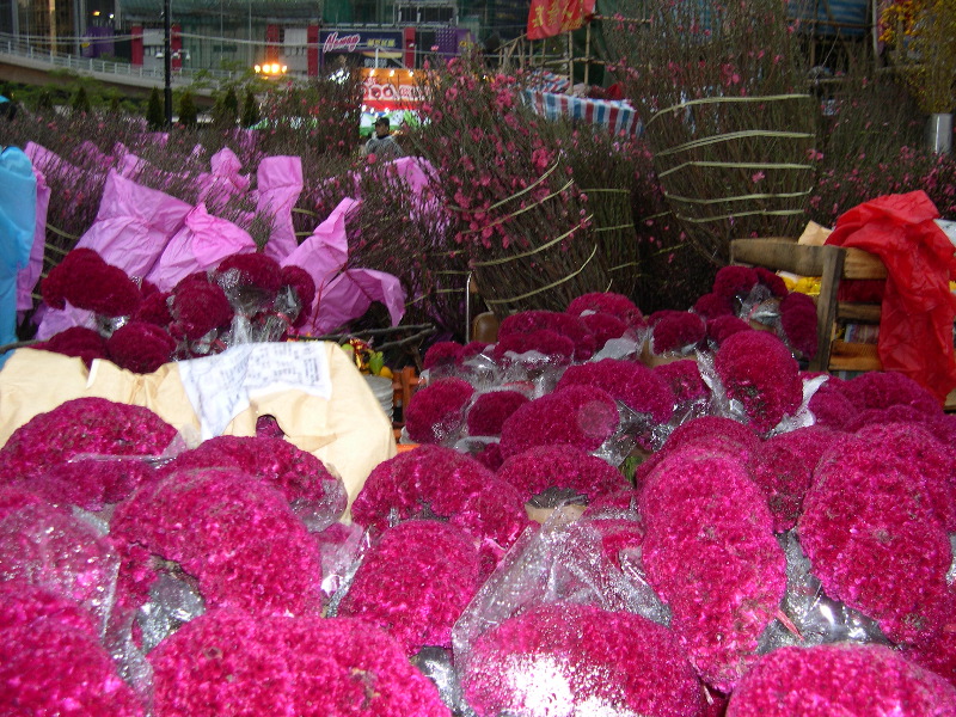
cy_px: 358
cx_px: 478
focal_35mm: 38
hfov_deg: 49.0
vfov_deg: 37.7
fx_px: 1049
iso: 100
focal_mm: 8
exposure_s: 1/30
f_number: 2.8
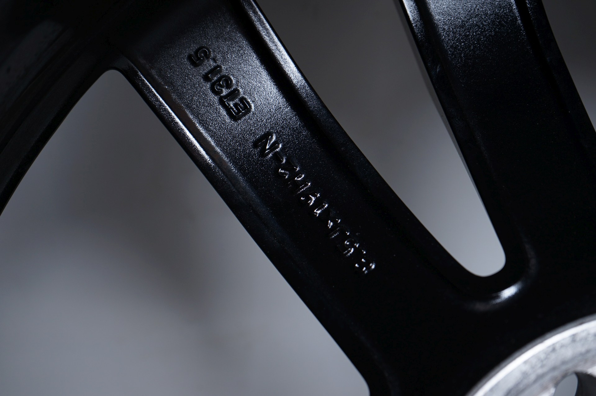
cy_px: 198
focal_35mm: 64
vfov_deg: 21.2
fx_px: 1059
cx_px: 298
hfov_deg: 31.4
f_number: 7.1
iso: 250
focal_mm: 64
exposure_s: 1/125
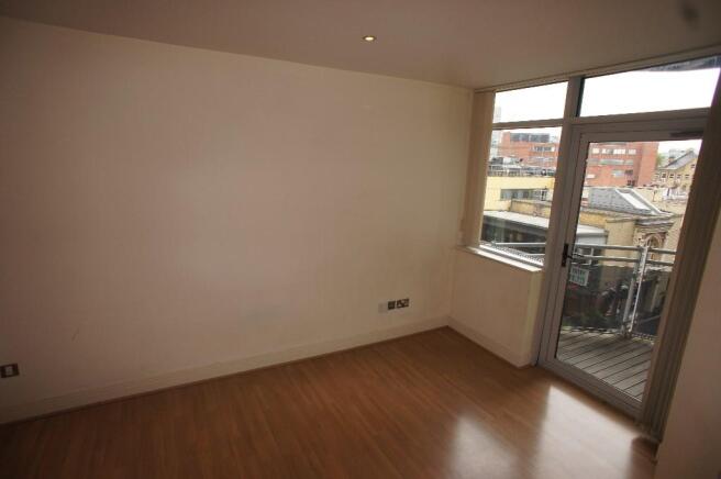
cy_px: 240
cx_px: 360
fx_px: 480
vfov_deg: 53.0
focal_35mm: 24
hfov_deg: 73.8
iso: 200
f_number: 4
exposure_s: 1/100
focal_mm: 16
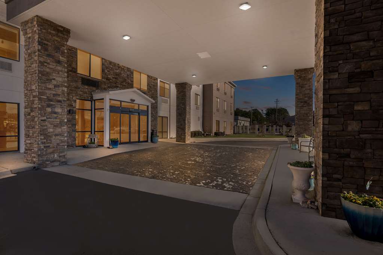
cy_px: 128
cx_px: 192
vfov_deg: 67.4
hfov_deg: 90.0
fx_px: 191
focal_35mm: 18
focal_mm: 18
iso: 64
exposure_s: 1/50
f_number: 8
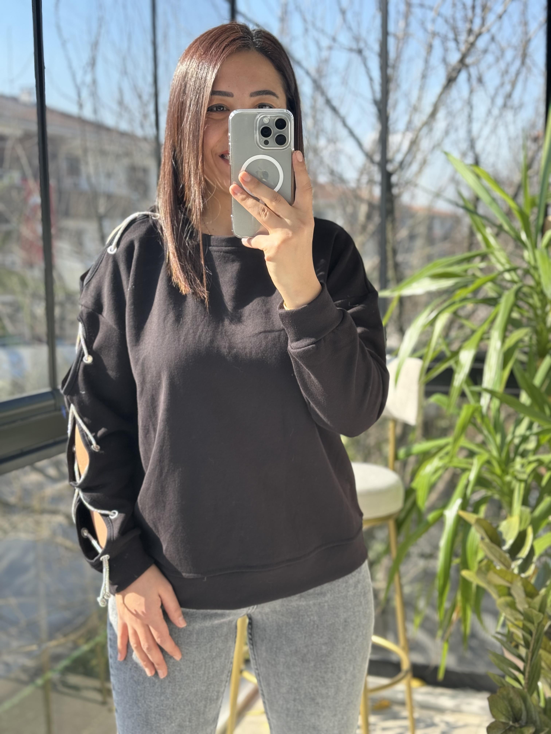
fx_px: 1019
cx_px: 276
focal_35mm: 48
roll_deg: +0.2
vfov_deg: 39.7
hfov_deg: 30.3
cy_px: 367
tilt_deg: -19.4
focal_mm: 6.86
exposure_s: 1/349
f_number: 1.78
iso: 64
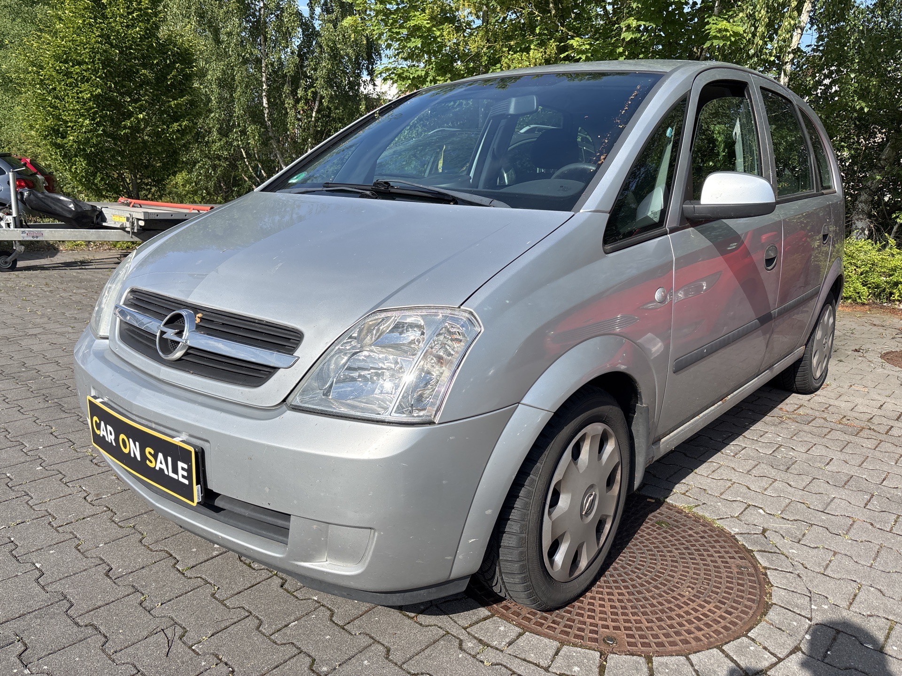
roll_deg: -1.1
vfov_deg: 53.1
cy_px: 338
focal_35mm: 26
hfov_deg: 67.3
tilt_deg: -14.0
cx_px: 451
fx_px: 677
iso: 50
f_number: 1.6
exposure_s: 1/3106
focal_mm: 5.96
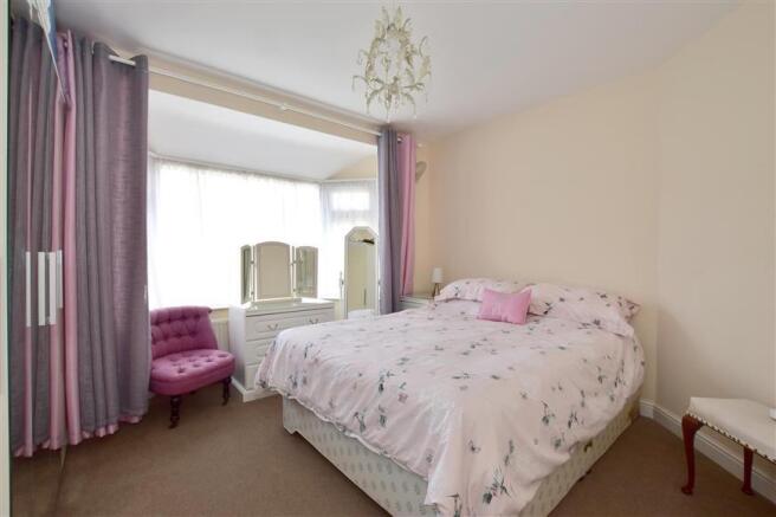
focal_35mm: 15
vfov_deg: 77.3
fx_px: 323
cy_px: 258
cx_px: 388
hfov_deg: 100.4
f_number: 11
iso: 400
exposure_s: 1/80
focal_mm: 10
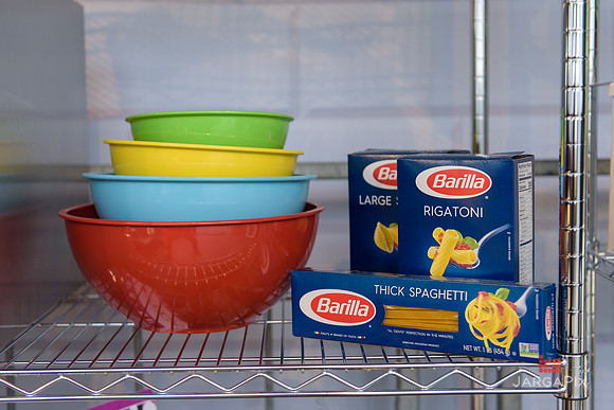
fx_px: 955
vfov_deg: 24.2
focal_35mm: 56
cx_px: 307
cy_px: 205
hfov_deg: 35.6
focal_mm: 56
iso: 400
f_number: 3.2
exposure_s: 1/800
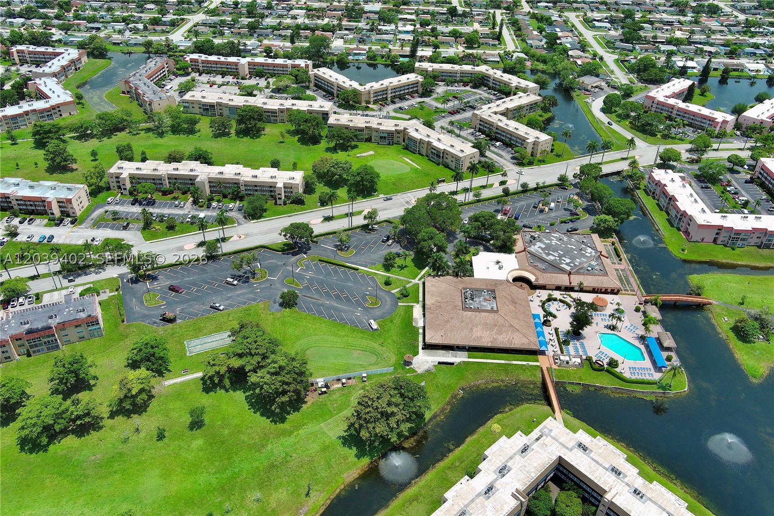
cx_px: 387
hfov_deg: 63.7
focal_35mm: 29
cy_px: 258
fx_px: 623
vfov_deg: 45.0
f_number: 2.8
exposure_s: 1/1462
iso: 100
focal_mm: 10.57
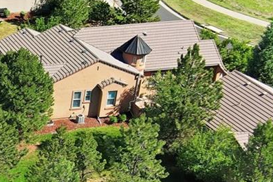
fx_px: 886
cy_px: 264
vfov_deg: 11.3
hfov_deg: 16.5
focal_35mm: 117
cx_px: -91
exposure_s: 1/867
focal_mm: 10.6
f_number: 2.8
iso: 100
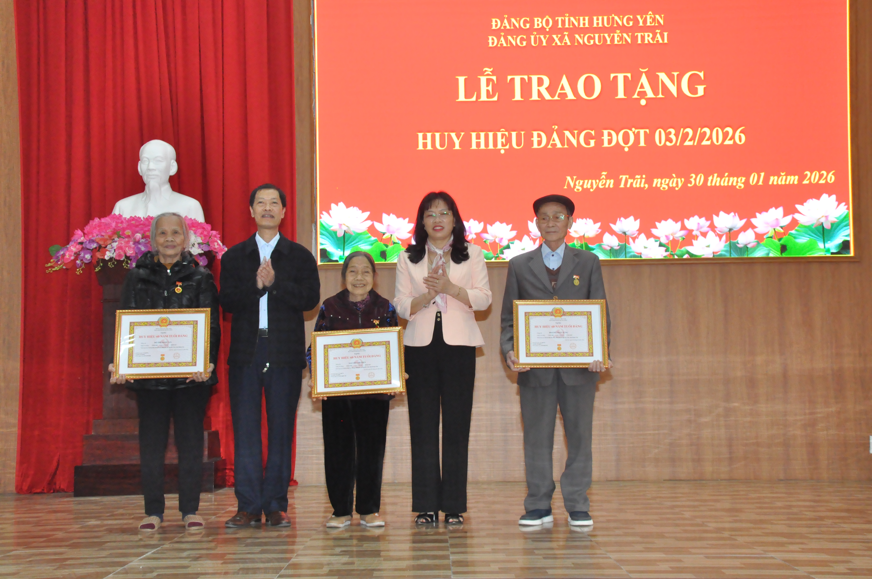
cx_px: 436
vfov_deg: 23.7
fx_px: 1379
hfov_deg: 35.1
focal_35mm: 57
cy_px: 290
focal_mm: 38
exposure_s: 1/60
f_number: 8
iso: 3200
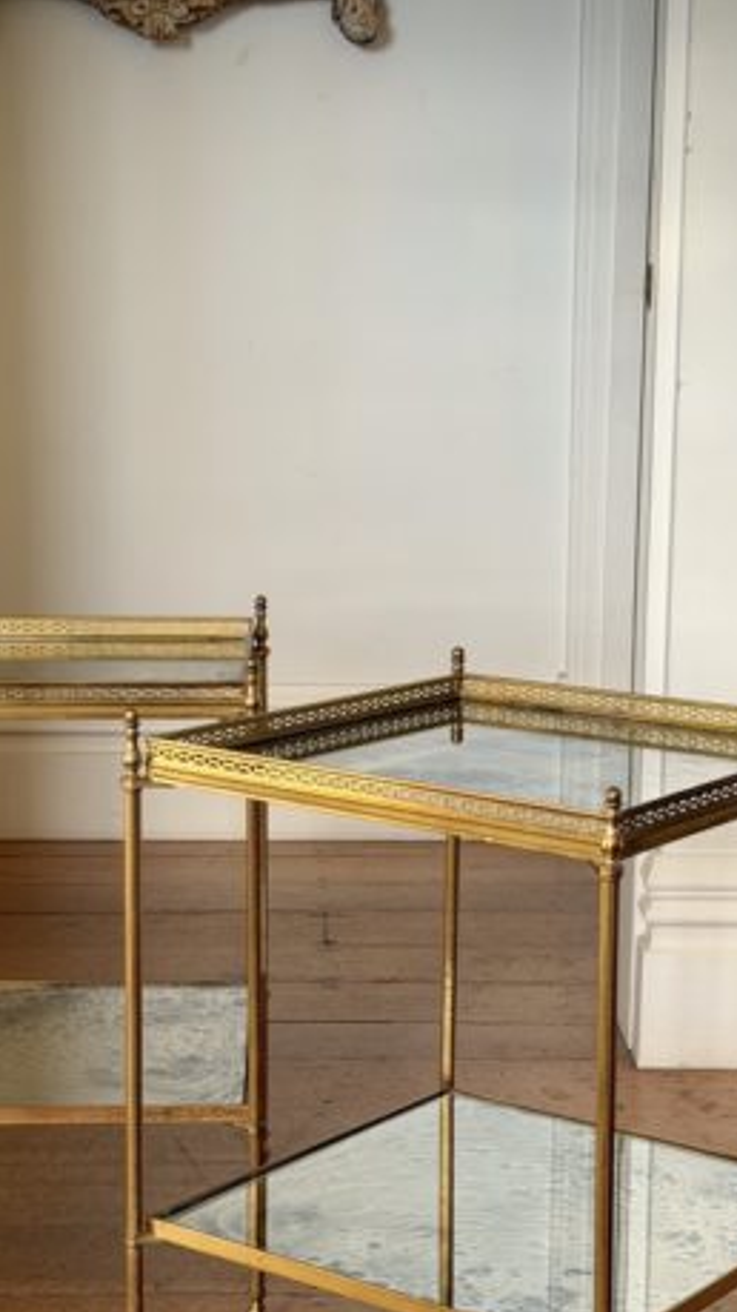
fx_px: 2433
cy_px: 829
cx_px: 334
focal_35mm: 70
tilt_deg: -13.9
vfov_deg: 30.0
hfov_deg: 17.2
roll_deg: -1.0
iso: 80
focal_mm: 6.76
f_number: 1.78
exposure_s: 1/121
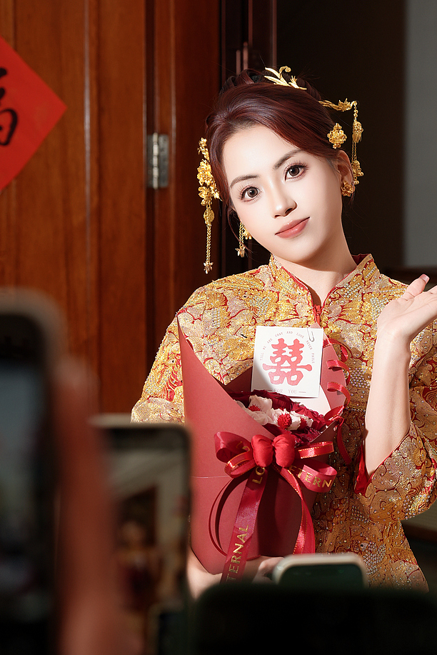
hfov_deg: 15.1
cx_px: 330
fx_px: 1637
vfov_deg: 22.6
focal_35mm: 90
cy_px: 325
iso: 125
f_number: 3.2
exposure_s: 1/100
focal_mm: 43
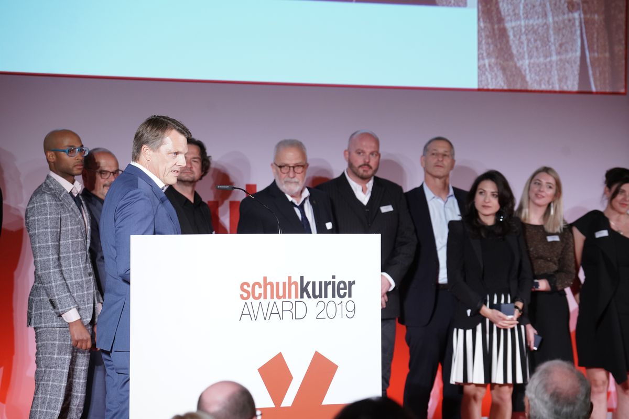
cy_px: 210
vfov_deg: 8.9
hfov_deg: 13.3
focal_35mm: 154
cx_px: 314
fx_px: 2691
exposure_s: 1/125
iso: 2500
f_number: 5
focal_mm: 154
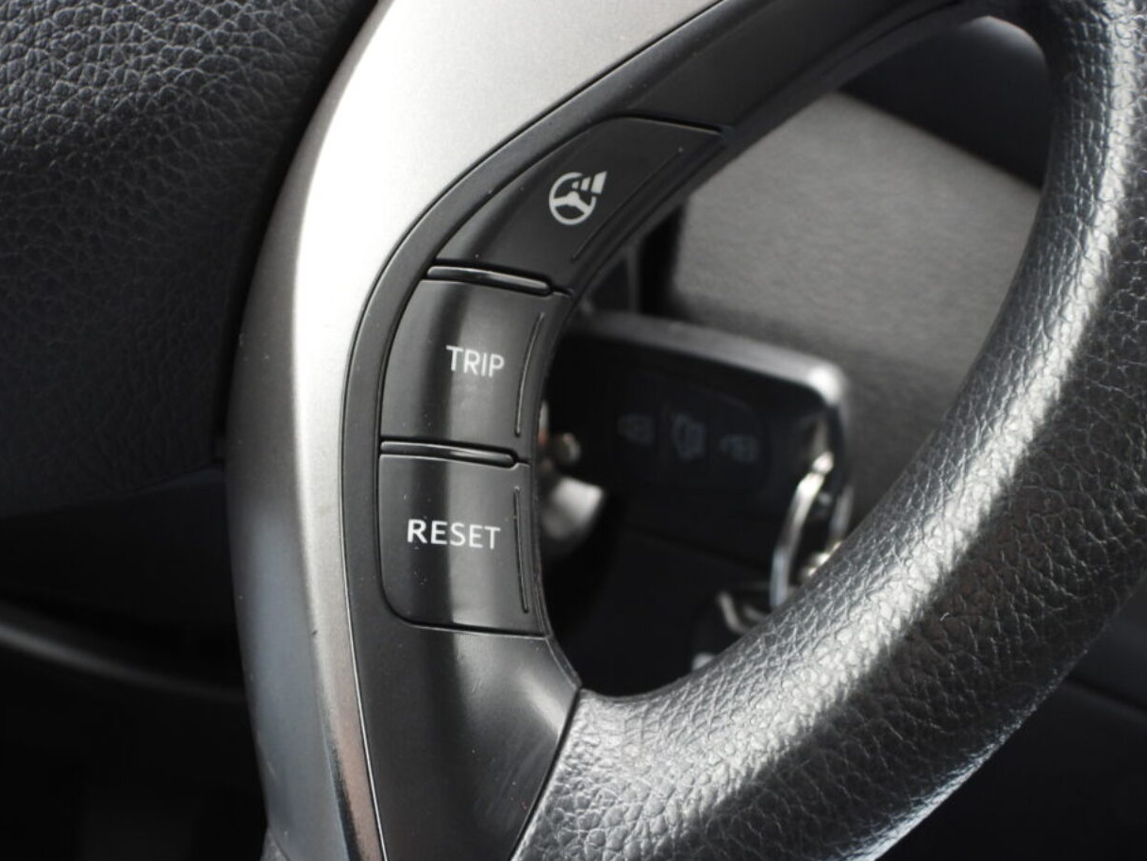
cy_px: 466
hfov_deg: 35.5
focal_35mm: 54
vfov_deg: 27.0
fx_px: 1790
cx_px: 593
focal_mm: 7.4
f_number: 3.2
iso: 125
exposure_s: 1/30
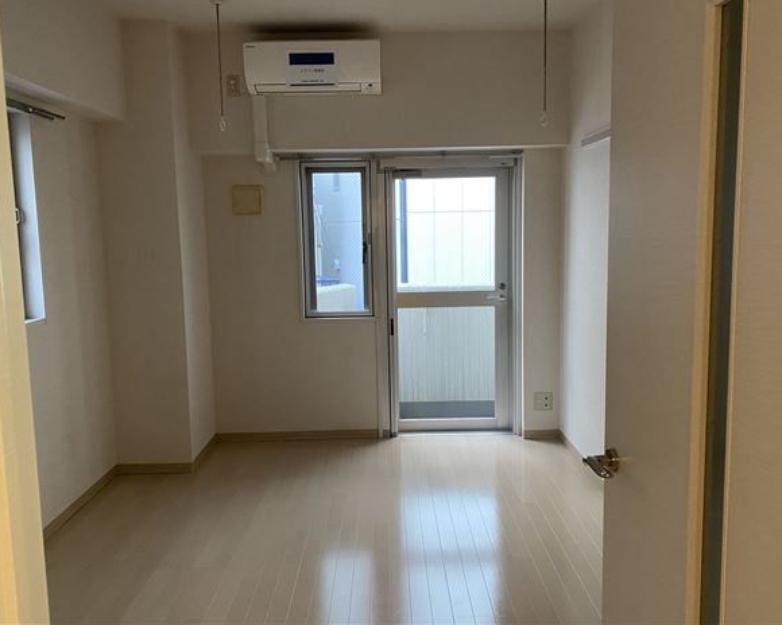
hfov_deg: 62.2
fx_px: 648
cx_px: 394
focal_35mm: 28
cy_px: 303
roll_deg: +0.4
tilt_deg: -7.3
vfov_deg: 51.5
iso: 250
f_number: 1.8
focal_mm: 4.25
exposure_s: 1/50
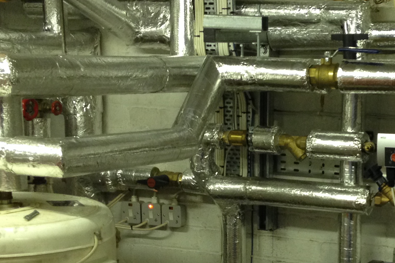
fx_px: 998
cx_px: 326
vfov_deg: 14.9
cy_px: 219
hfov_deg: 22.0
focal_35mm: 91
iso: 125
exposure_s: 1/20
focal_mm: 4.28
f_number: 2.4
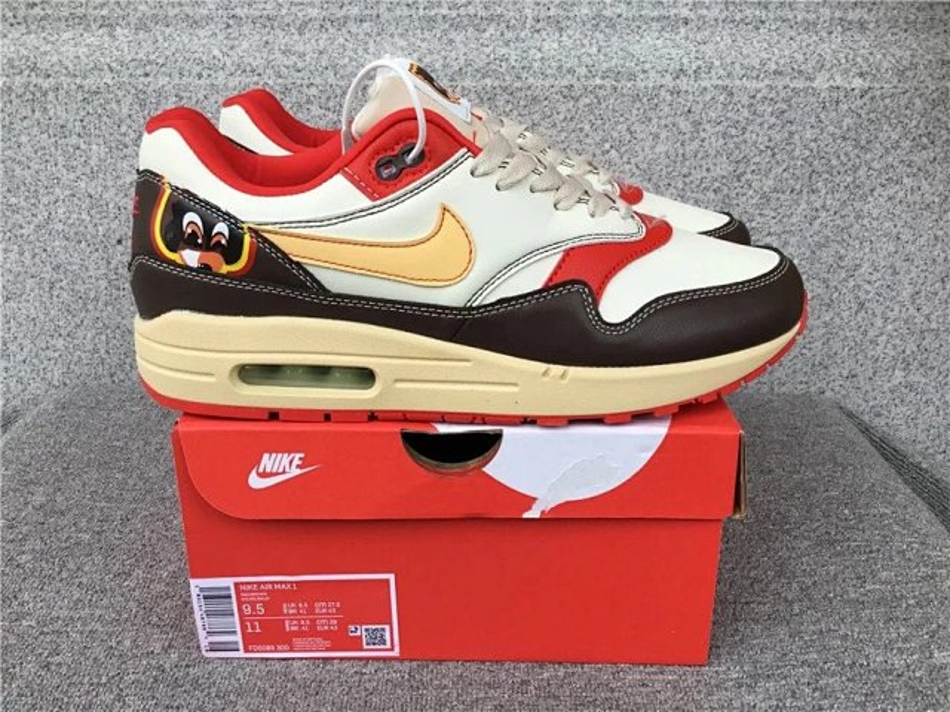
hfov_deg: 58.4
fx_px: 851
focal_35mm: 31
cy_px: 356
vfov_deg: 45.4
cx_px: 475
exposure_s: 1/100
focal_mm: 3.3
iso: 32
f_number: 2.4
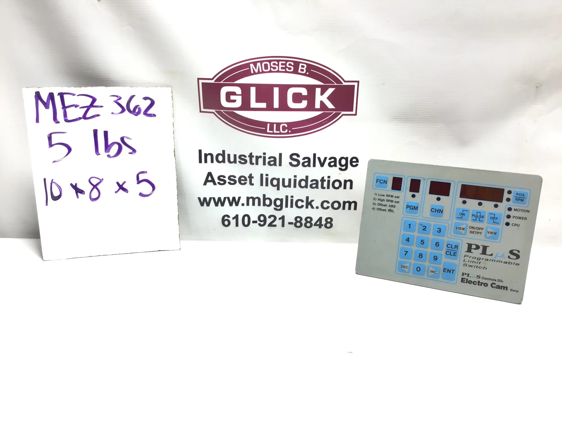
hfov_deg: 58.4
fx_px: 503
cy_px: 211
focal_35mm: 31
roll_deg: -0.3
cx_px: 281
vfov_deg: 45.4
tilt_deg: -18.9
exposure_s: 1/60
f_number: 2.4
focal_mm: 3.3
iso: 25
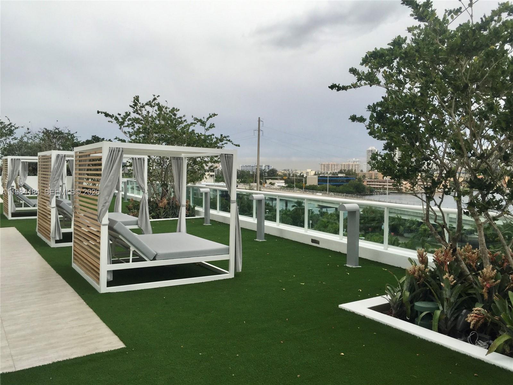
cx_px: 256
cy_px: 192
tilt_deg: -1.2
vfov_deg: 48.2
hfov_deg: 61.7
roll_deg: -1.6
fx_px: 430
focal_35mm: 29
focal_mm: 4.15
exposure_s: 1/449
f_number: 2.2
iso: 32
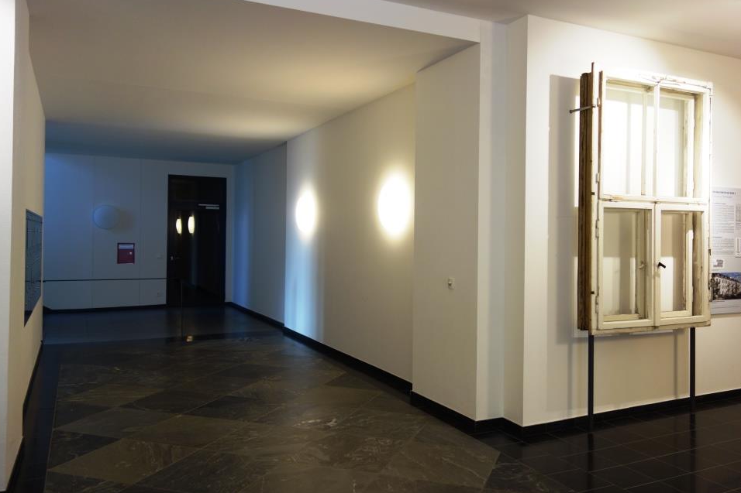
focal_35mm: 30
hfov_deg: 61.9
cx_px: 393
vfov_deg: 43.6
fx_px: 617
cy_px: 232
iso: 125
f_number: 1.8
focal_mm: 10.4
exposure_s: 1/100
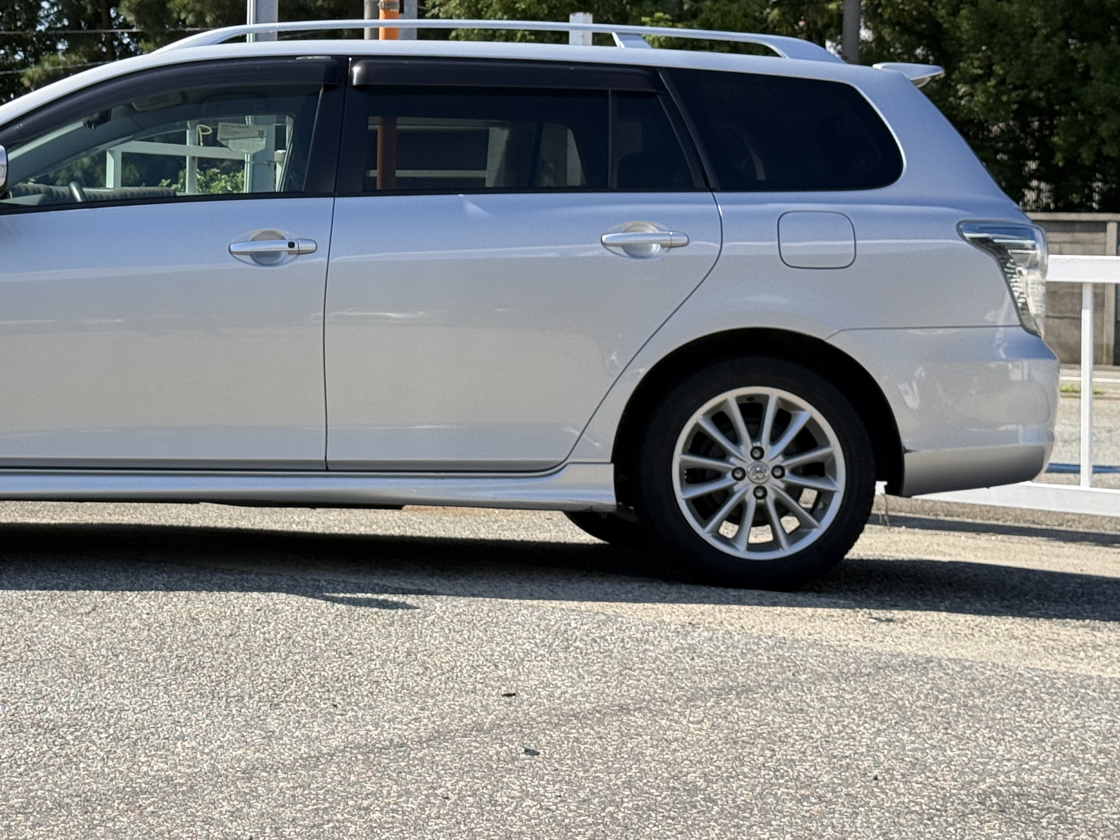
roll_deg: -1.3
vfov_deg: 18.8
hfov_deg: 24.6
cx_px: 236
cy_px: 223
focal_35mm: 78
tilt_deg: +0.9
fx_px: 2524
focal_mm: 6.76
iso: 80
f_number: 1.78
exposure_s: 1/3226
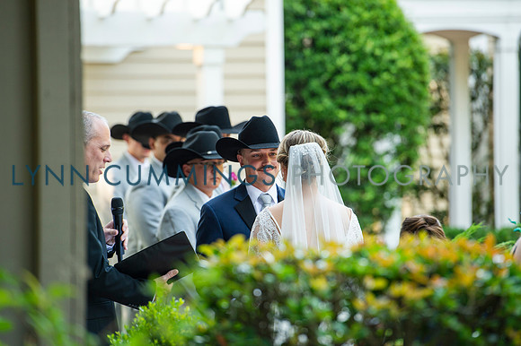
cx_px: 260
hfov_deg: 10.3
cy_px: 173
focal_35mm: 200
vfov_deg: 6.9
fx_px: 2893
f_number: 3.5
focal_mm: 200
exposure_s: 1/200
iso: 400
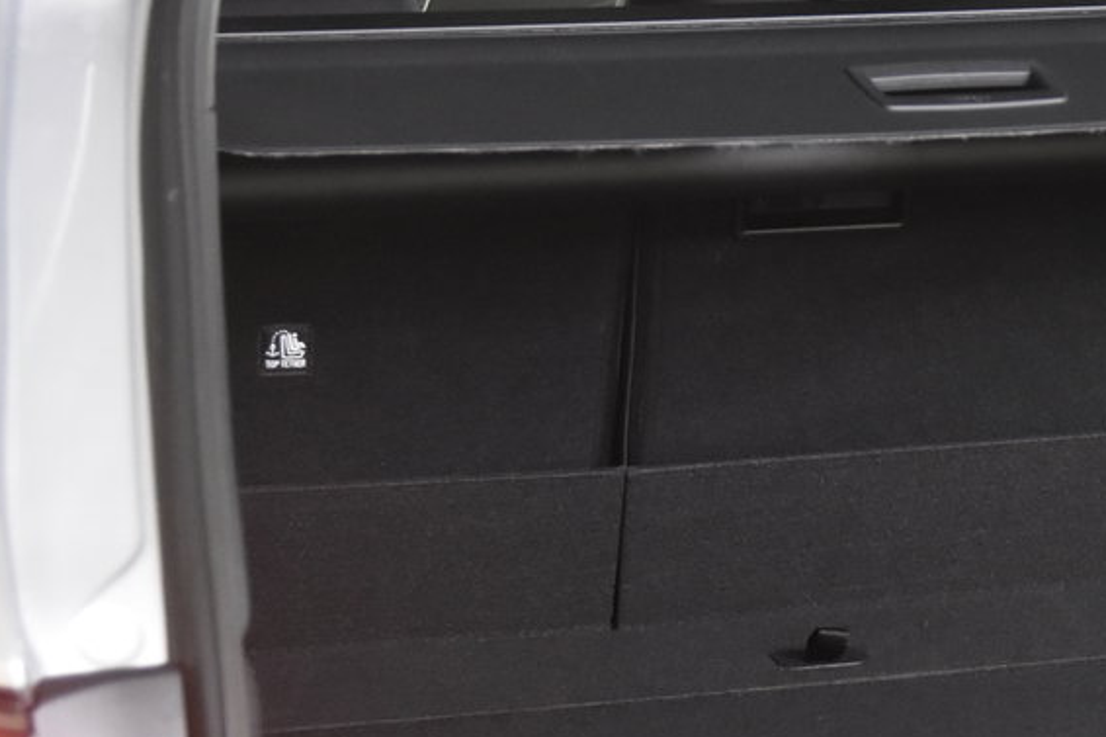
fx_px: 3962
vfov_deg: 10.6
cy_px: 613
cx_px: 1163
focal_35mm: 129
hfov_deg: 15.5
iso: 3200
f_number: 3.5
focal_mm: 38
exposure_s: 1/60
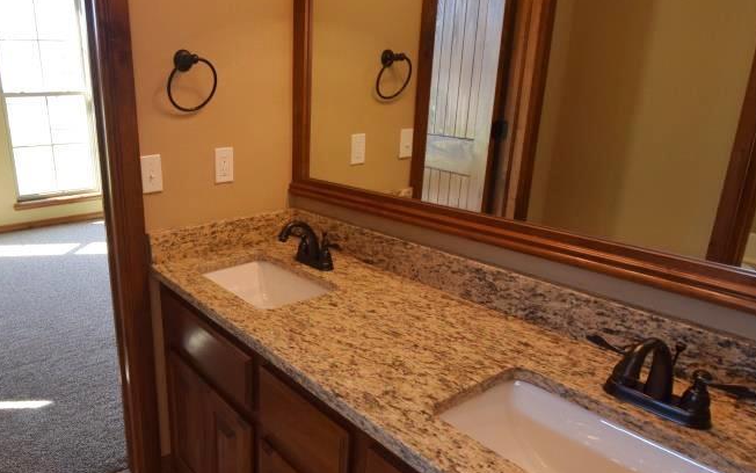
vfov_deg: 51.1
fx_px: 495
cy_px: 242
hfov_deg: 71.1
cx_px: 217
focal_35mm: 24
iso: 800
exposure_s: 1/125
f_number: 5.6
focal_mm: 10
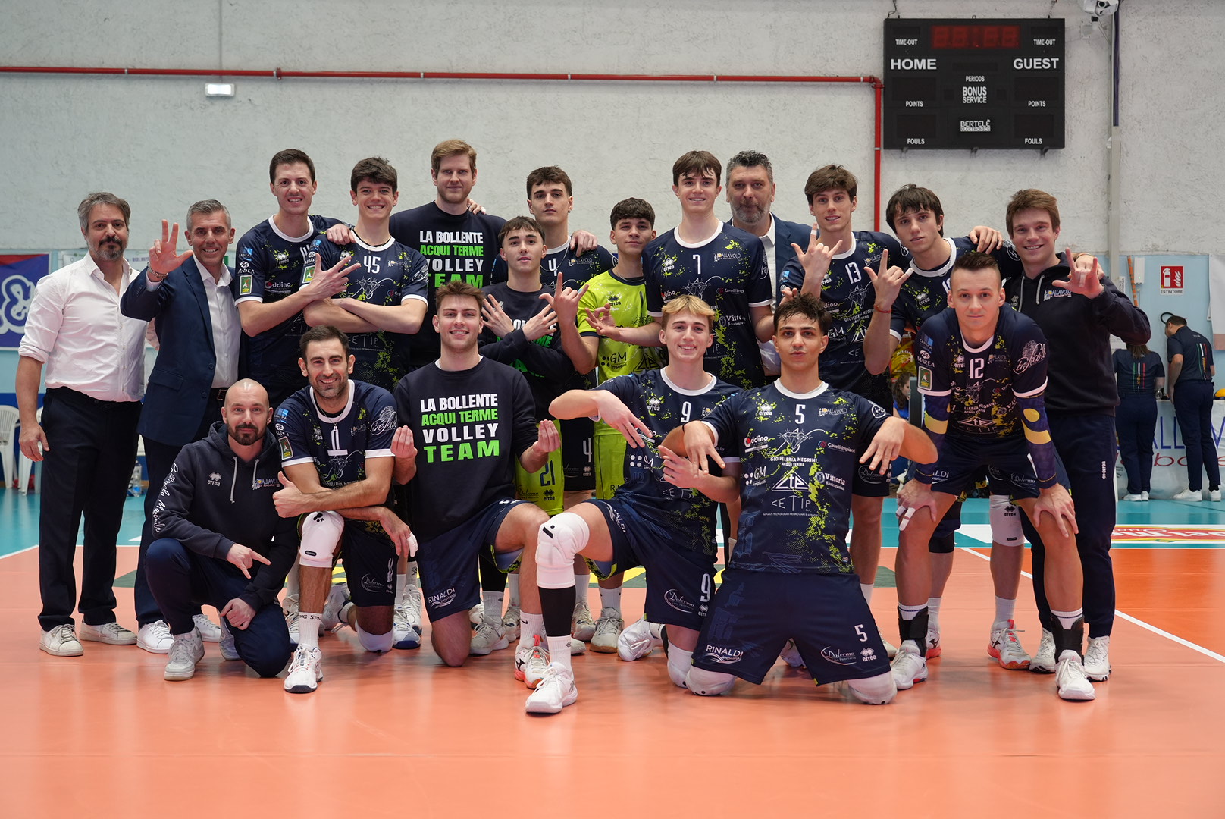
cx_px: 612
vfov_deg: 29.3
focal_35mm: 46
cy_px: 410
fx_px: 1566
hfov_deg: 42.7
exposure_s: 1/160
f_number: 4
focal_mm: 46
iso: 1250
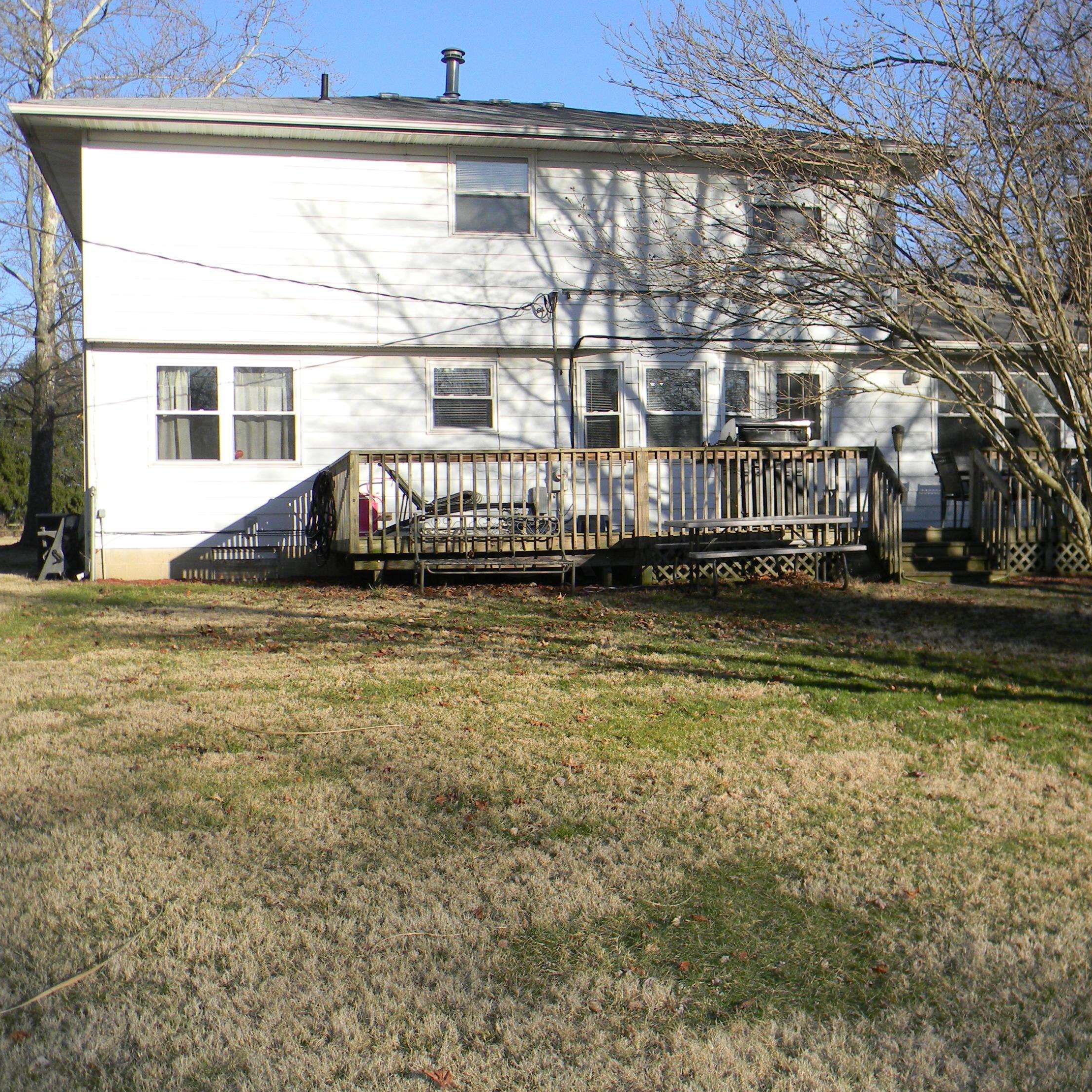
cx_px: 640
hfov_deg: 39.0
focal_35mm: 43
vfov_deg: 39.2
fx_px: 1535
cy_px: 546
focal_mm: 6.4
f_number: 3.7
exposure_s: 1/918
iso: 112
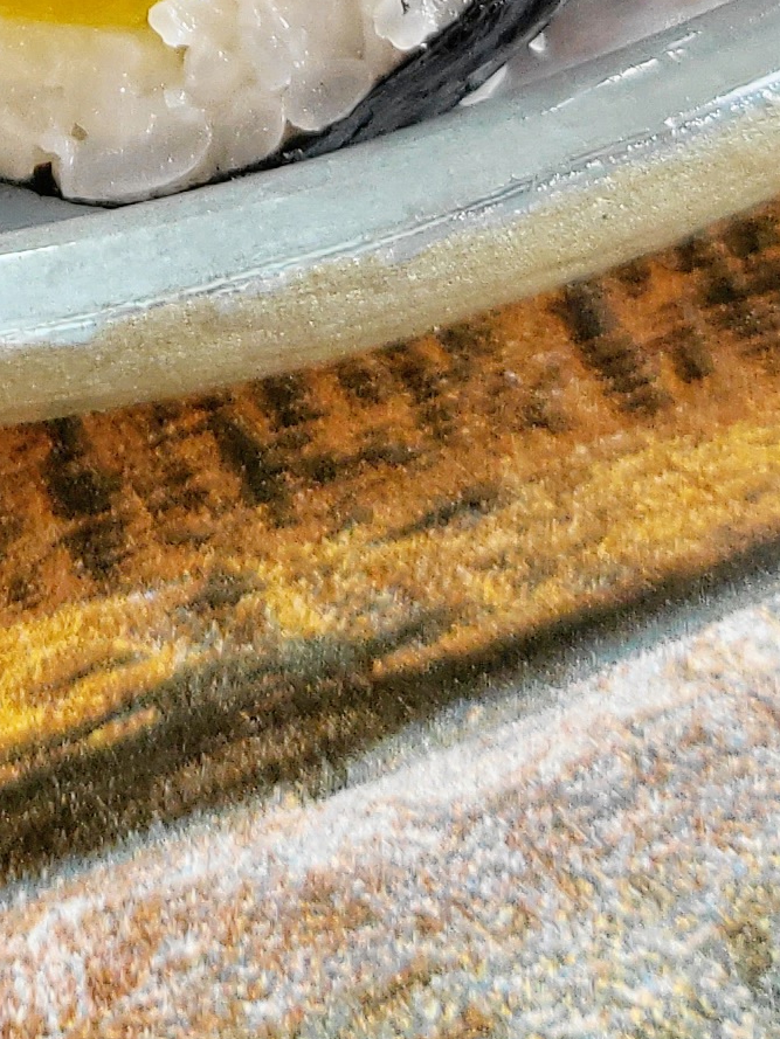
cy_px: -575
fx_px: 3244
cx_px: -25
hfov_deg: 13.5
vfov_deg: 16.4
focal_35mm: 108
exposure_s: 1/120
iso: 125
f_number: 1.8
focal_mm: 5
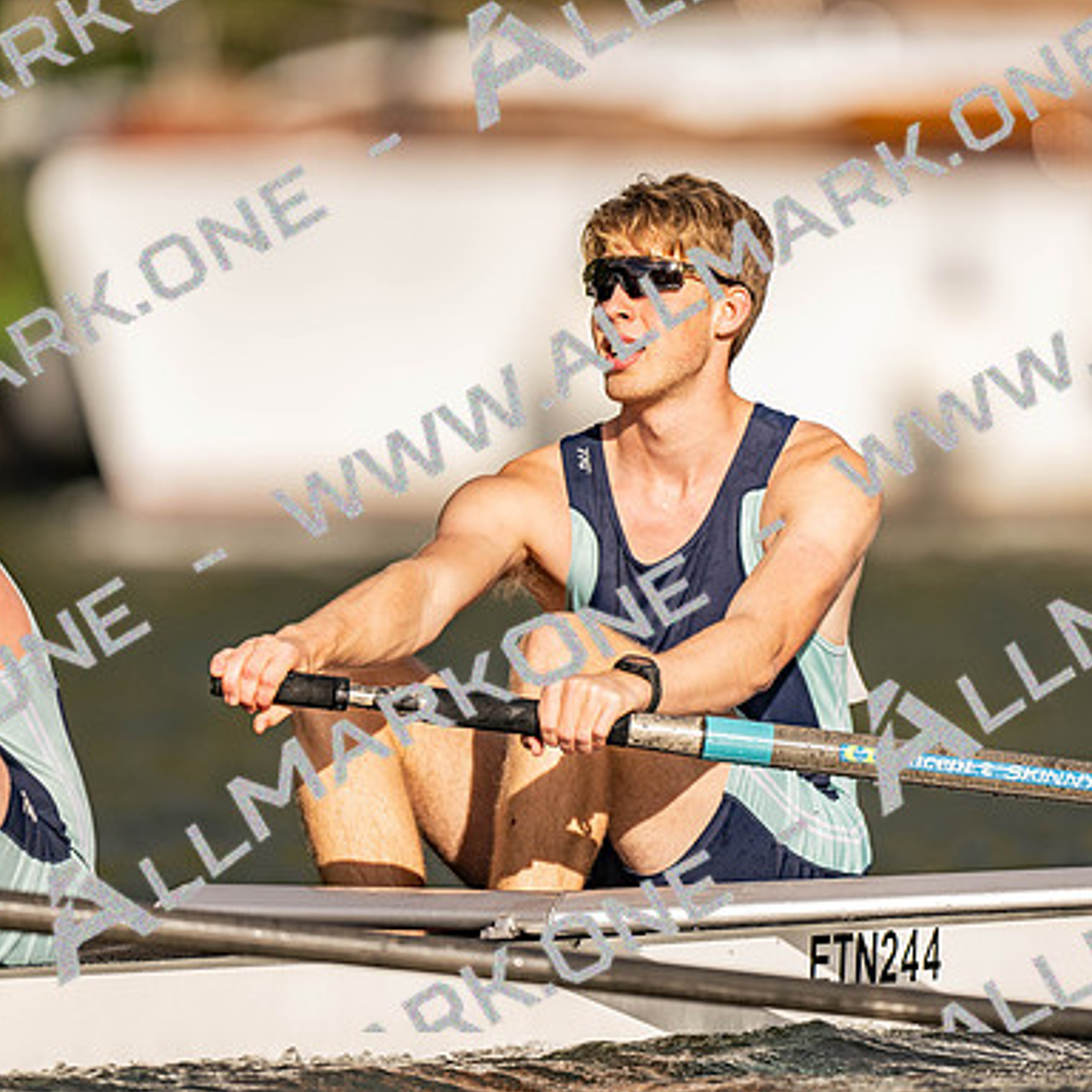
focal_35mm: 770
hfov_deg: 2.3
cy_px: 546
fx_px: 27482
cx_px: 623
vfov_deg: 2.3
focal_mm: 600
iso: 90
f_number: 4
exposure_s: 1/2500
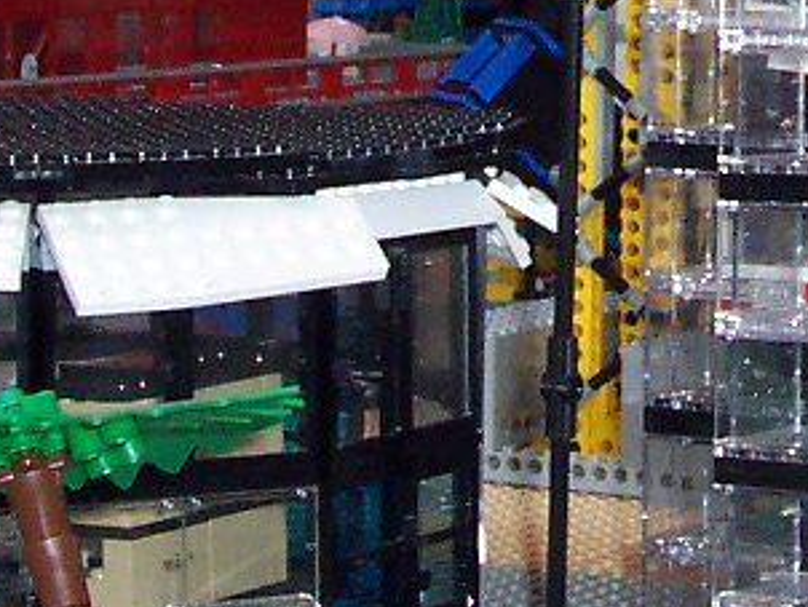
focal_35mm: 147
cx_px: 752
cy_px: -88
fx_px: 3434
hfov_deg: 13.3
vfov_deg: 10.0
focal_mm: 5.6
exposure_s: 1/60
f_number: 2.8
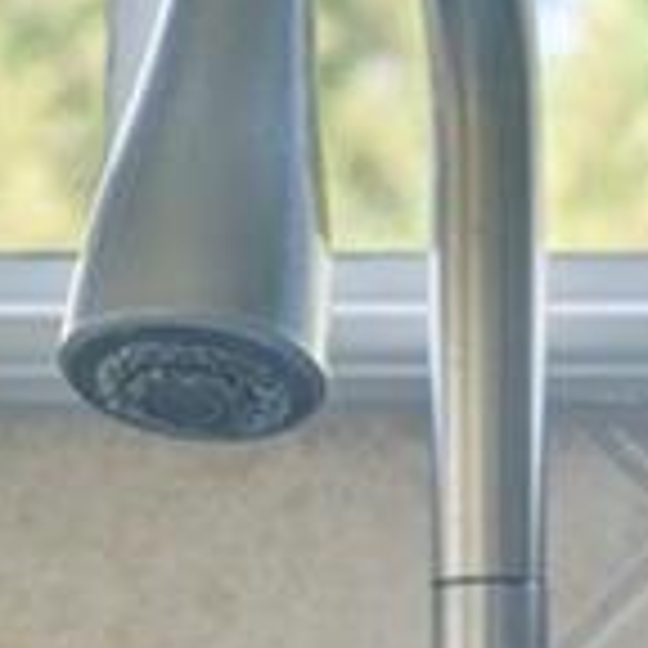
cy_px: 1087
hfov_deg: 8.2
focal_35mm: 212
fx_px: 4490
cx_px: 536
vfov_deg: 8.0
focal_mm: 35
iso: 250
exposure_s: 1/6
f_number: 4
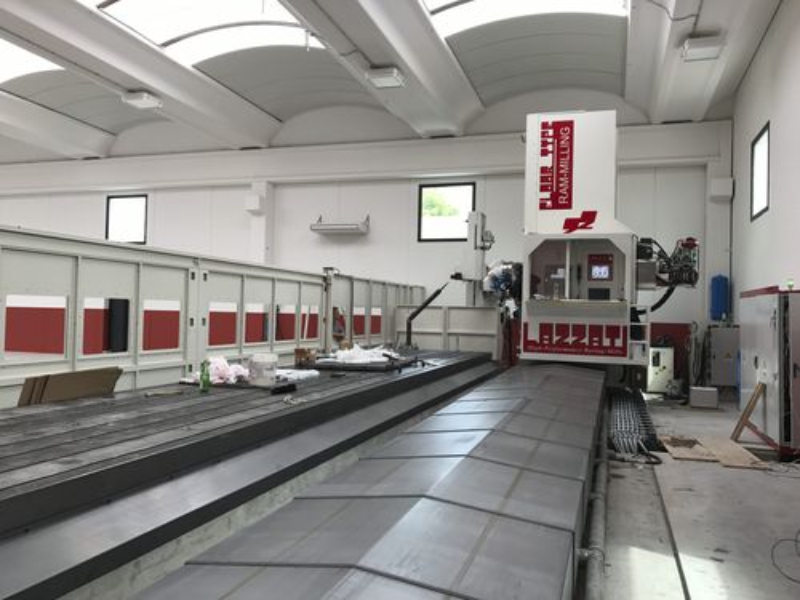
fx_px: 647
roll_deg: -1.8
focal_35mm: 28
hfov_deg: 63.4
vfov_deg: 49.7
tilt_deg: +1.4
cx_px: 400
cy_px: 300
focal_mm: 3.99
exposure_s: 1/100
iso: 25
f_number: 1.8
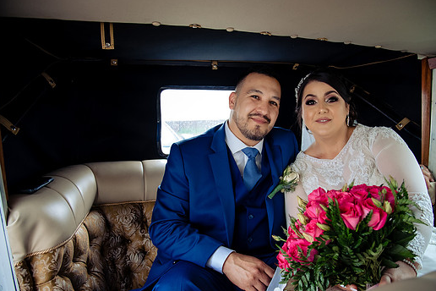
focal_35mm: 27
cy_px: 159
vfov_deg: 47.9
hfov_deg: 67.2
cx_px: 242
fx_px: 327
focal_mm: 24
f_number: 4.5
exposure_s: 1/200
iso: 1250
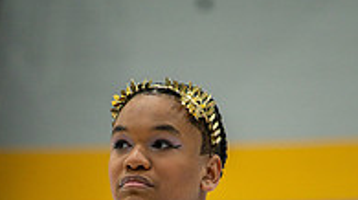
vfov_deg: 2.7
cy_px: 391
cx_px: 136
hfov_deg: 4.8
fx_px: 4246
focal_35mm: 448
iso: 3200
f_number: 4
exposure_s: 1/500
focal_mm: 185
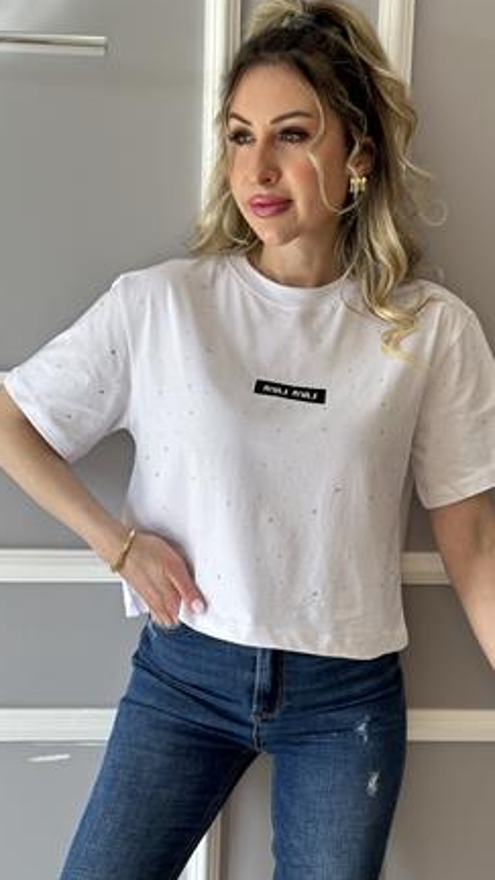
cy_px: 469
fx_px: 1470
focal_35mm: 63
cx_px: 289
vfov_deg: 33.3
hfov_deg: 19.1
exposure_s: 1/299
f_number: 1.78
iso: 80
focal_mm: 6.86
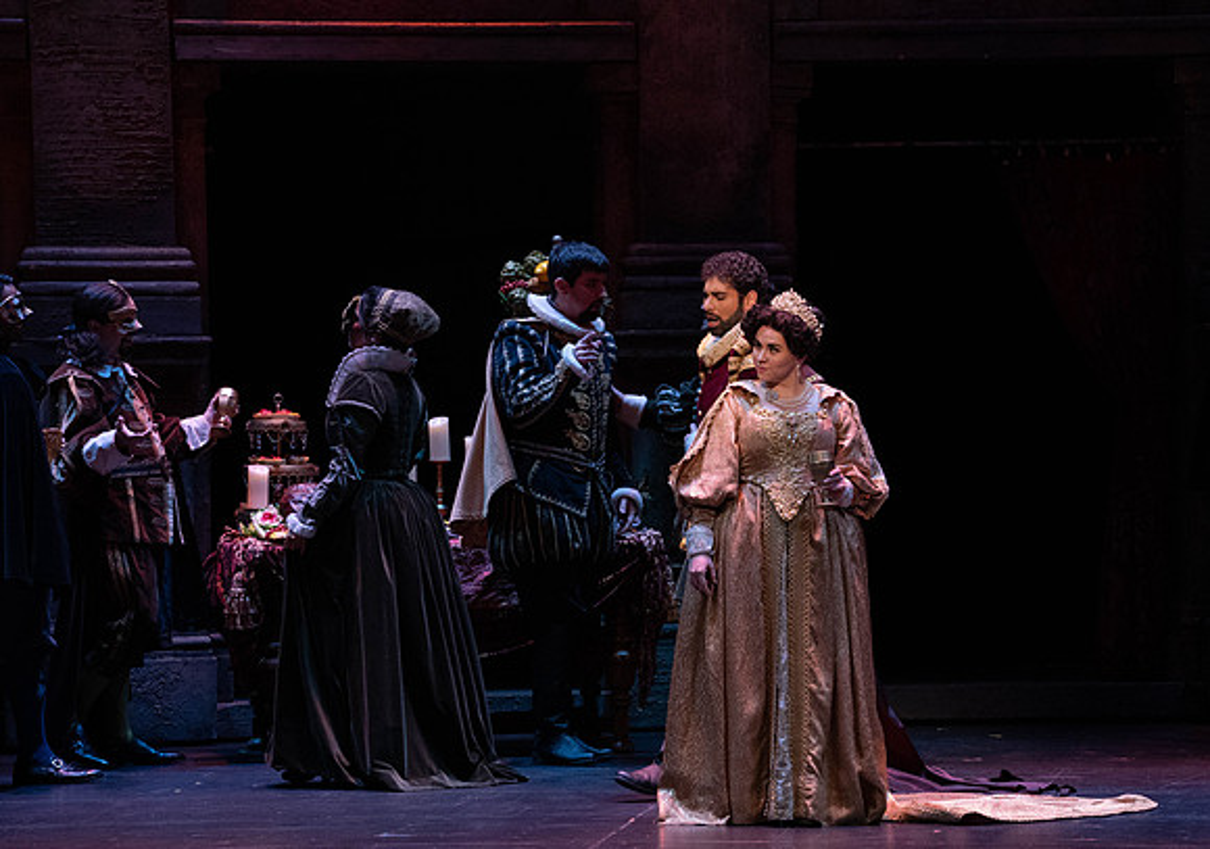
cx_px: 660
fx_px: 7329
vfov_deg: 6.6
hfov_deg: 9.4
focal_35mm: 215
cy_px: 440
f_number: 8
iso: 5000
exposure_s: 1/250
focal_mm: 200
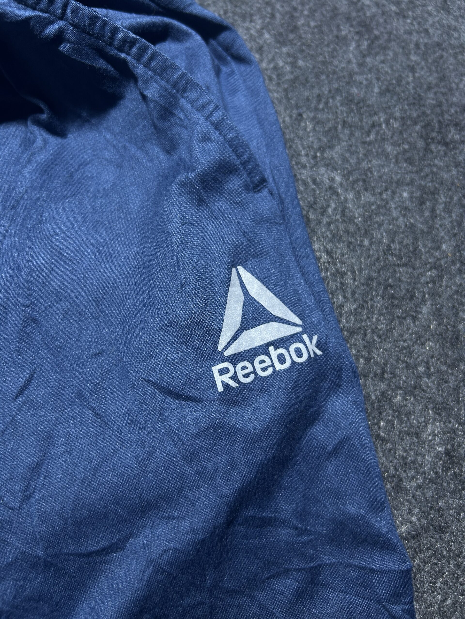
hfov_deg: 53.1
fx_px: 466
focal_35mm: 26
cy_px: 310
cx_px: 232
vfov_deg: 67.3
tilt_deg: -51.8
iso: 100
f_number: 1.5
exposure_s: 1/50
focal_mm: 5.7
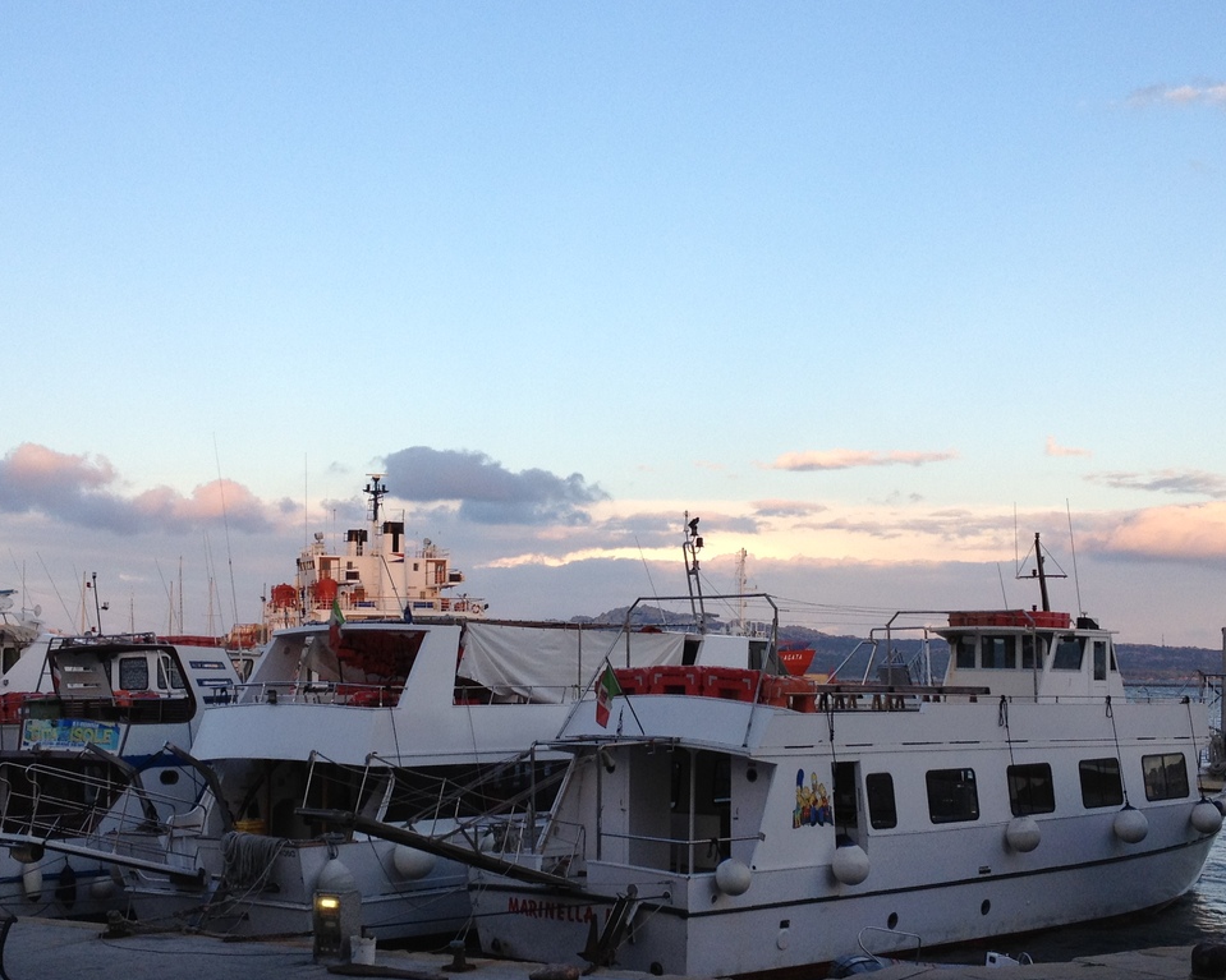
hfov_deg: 33.0
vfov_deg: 26.7
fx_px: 2068
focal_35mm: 57
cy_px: 552
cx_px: 614
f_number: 2.4
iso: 64
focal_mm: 4.28
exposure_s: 1/347
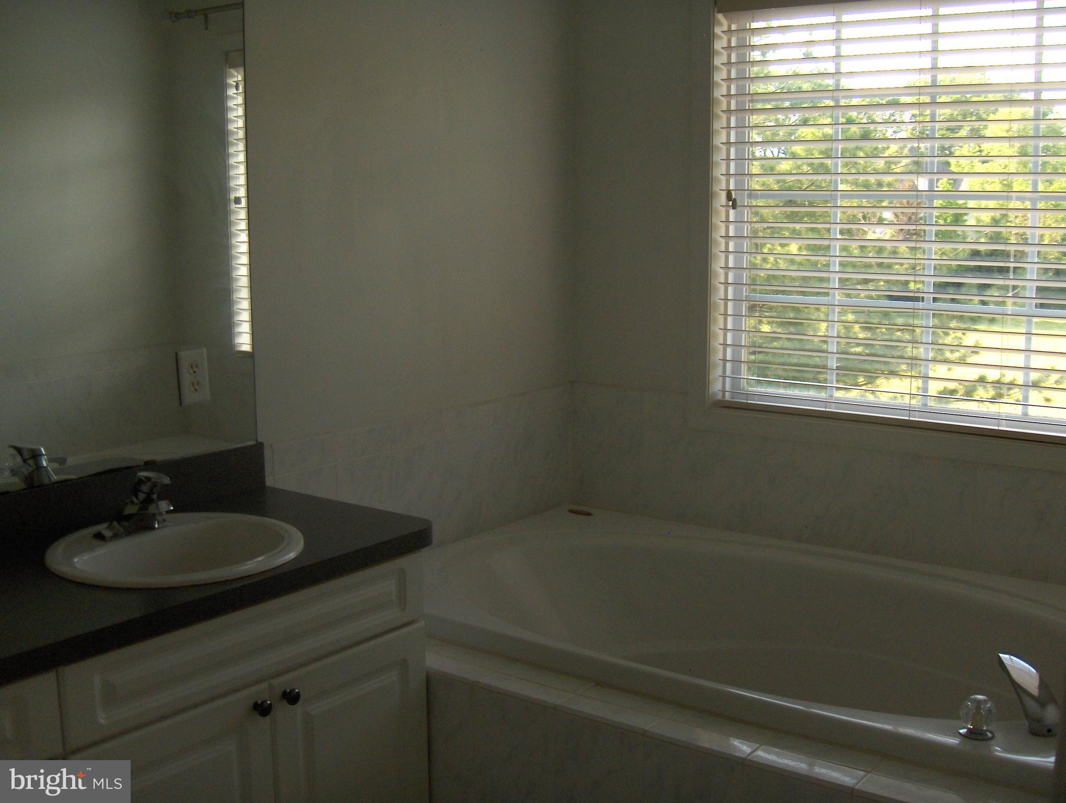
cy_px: 402
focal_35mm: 39
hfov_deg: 47.8
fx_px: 1203
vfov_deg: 36.9
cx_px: 533
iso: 132
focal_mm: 8
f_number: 2.8
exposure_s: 1/185
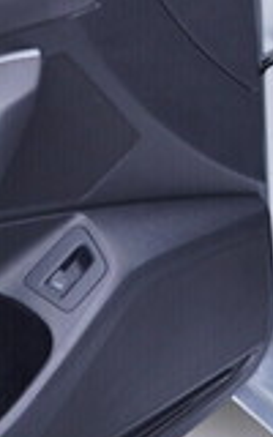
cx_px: 530
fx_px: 1500
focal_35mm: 126
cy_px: 18
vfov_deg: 16.3
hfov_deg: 9.7
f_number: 2.8
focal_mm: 24
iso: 125
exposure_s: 1/40
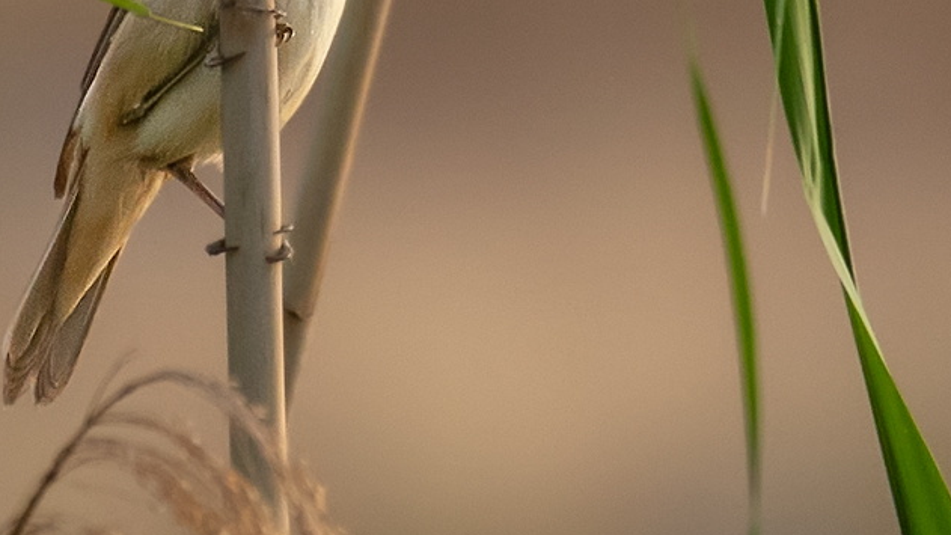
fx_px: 27714
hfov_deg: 2.0
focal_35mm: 1099
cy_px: 69
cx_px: 427
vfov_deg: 1.1
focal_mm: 420
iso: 640
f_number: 6.3
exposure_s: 1/1000
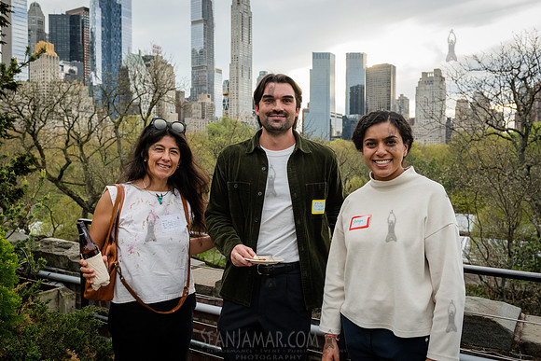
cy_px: 182
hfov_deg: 56.8
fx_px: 500
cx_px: 271
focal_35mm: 33
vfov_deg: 39.7
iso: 1000
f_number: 4.5
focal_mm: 29
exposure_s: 1/640
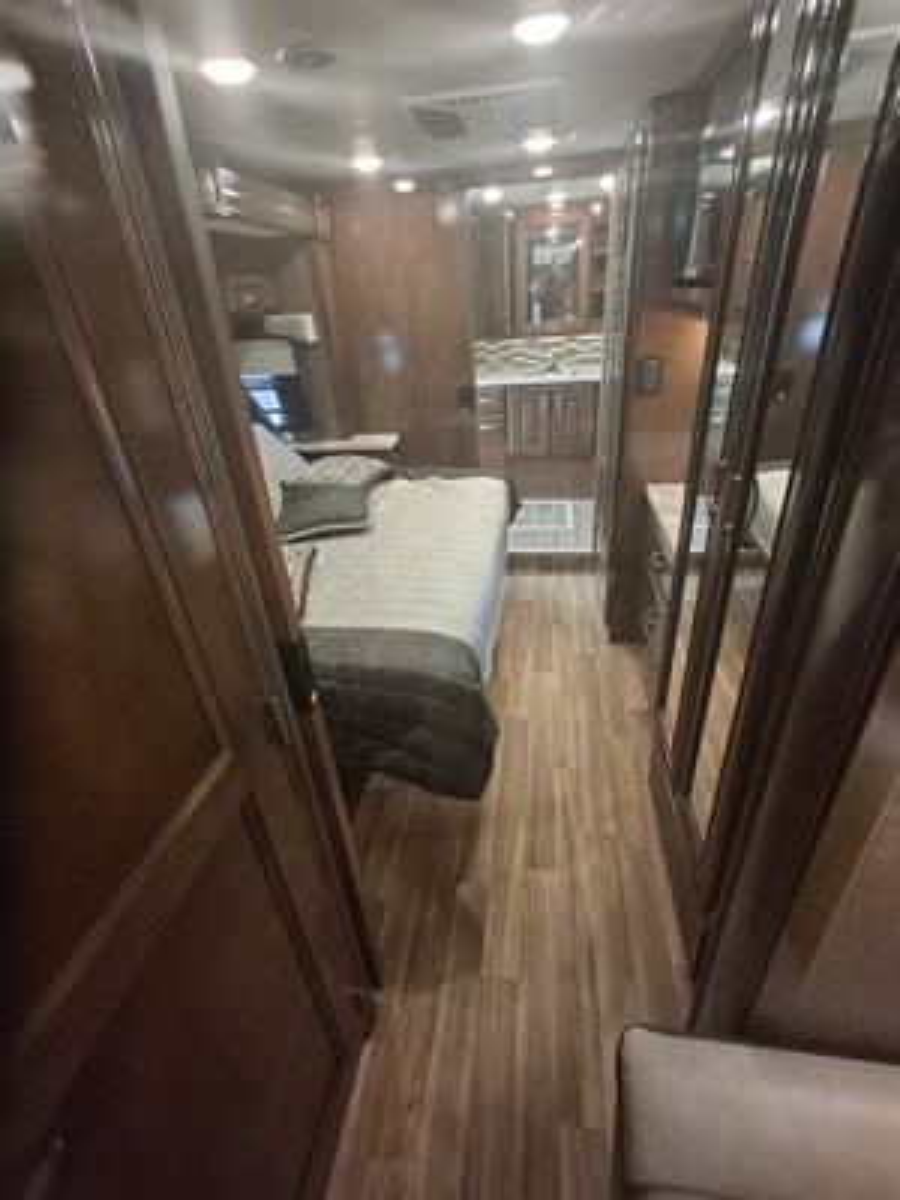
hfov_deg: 78.1
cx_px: 450
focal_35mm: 16
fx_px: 555
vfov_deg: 94.5
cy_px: 600
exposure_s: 1/40
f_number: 2.2
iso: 250
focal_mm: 1.64
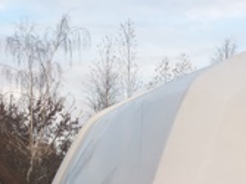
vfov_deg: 18.1
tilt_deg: -0.7
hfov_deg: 23.2
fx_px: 554
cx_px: 283
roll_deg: +1.1
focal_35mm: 78
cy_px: 212
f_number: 2.2
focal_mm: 4.15
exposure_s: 1/100
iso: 32
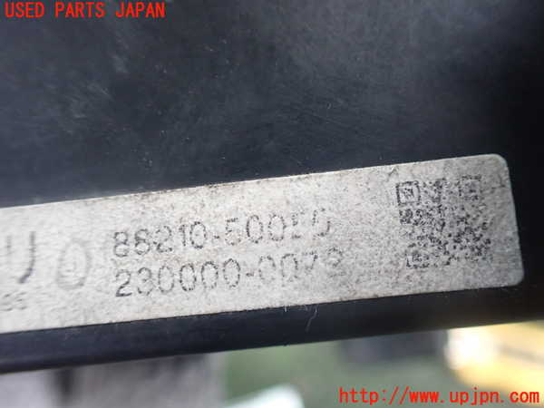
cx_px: 272
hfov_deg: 60.0
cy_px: 204
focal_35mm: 30
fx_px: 471
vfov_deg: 46.8
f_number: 2.3
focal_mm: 5.4
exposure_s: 1/40
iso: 800
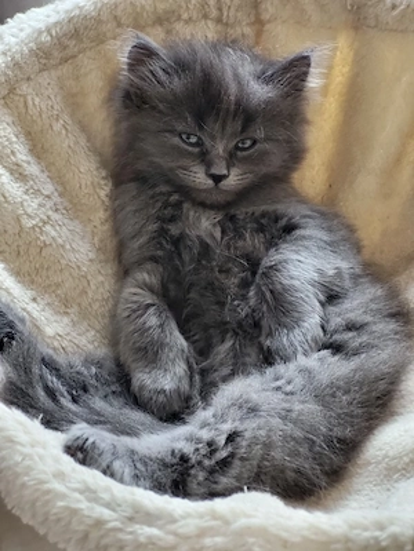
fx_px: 1212
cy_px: 276
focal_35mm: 76
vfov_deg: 25.7
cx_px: 207
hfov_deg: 19.4
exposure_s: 1/50.3
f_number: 2.4
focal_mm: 7.12
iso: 320
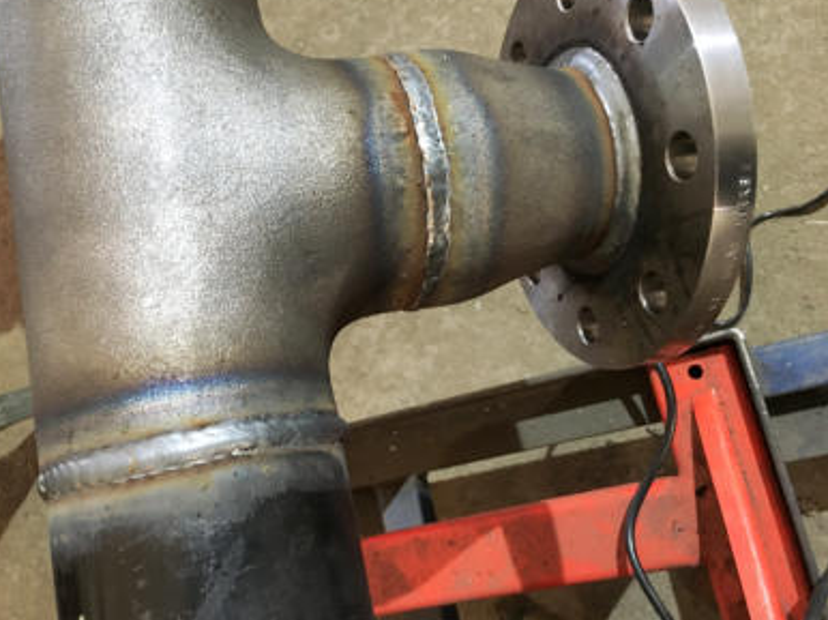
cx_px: 359
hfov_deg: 55.2
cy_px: 304
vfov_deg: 42.9
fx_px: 789
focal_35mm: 33
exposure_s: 1/17
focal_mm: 4.15
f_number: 2.2
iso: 200
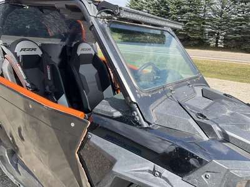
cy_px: 94
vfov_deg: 48.2
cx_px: 125
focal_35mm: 29
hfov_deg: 61.7
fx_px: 209
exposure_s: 1/650
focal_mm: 3
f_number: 1.8
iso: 25
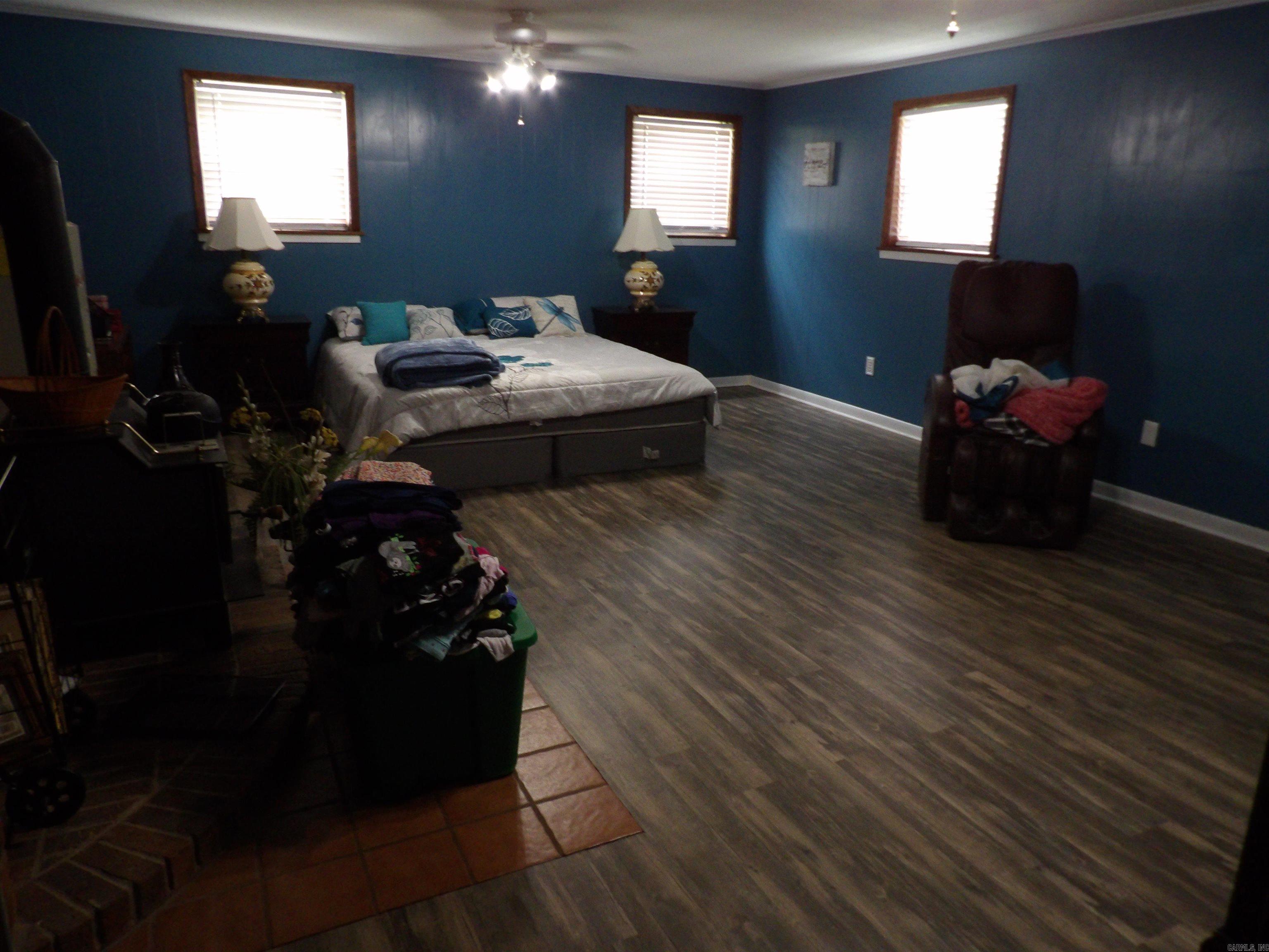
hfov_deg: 71.6
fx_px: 880
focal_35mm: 24
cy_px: 476
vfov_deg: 56.8
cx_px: 634
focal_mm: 4.3
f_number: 3.2
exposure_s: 1/17
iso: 392
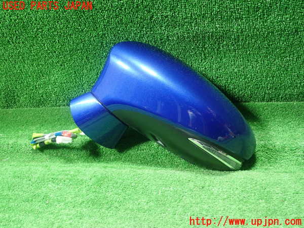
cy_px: 114
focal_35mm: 30
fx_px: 263
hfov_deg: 60.0
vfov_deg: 46.8
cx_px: 152
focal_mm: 5.5
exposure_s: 1/80
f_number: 2.3
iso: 800
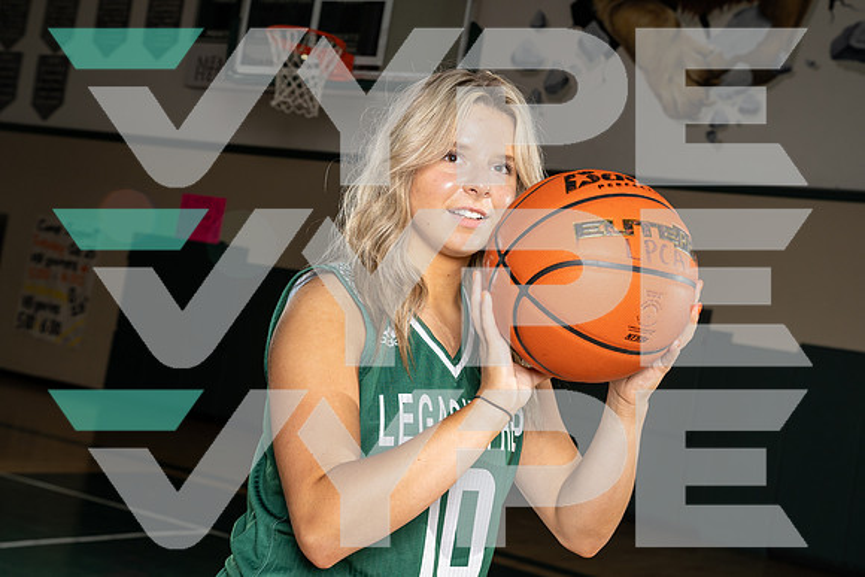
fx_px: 1250
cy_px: 288
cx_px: 432
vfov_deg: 26.0
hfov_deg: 38.2
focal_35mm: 52
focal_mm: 52
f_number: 7.1
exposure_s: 1/250
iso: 320
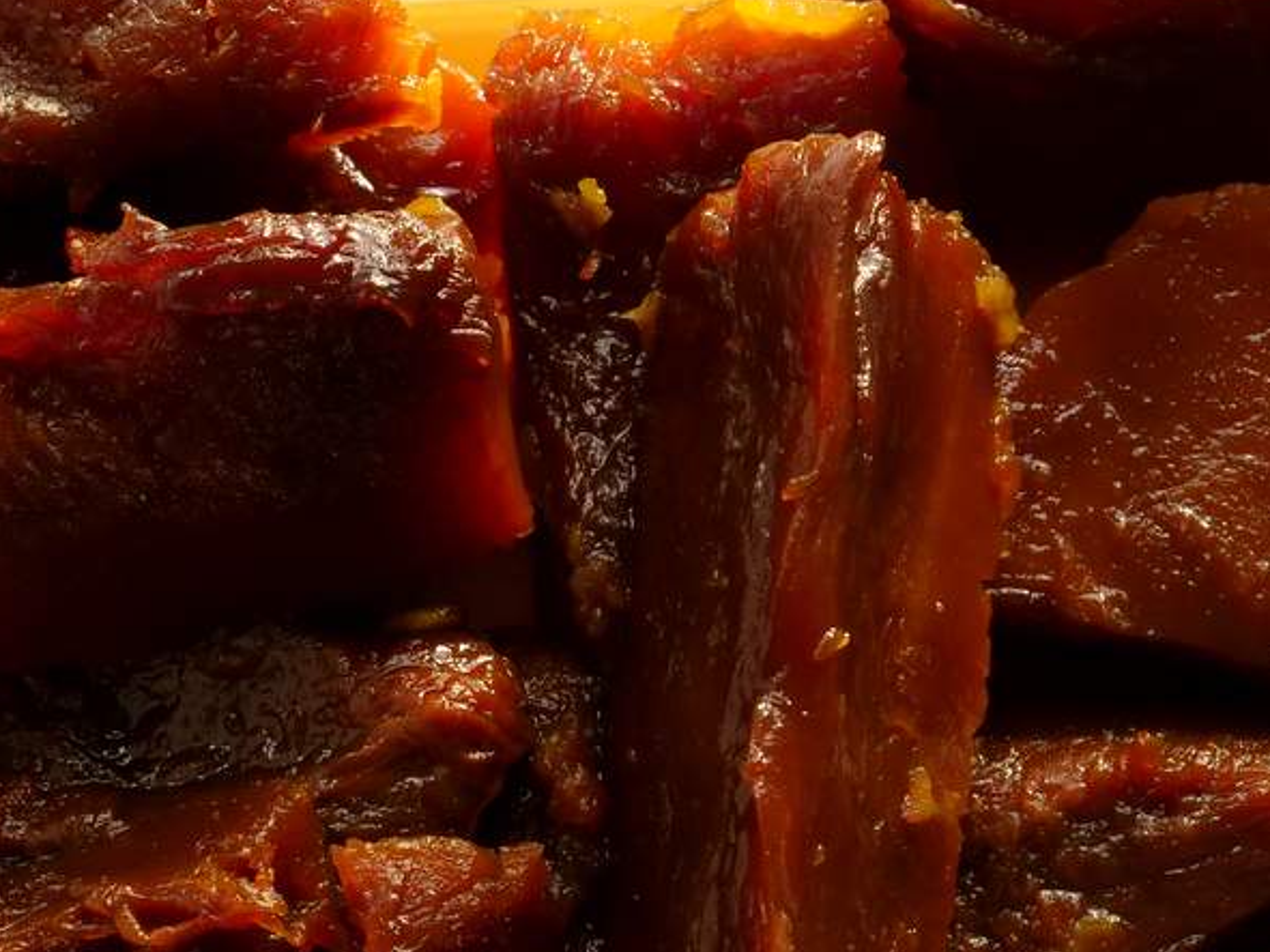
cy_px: 595
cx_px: 580
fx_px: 2531
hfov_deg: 28.2
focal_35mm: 69
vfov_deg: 21.3
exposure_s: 1/60
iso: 1250
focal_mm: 17
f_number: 6.3
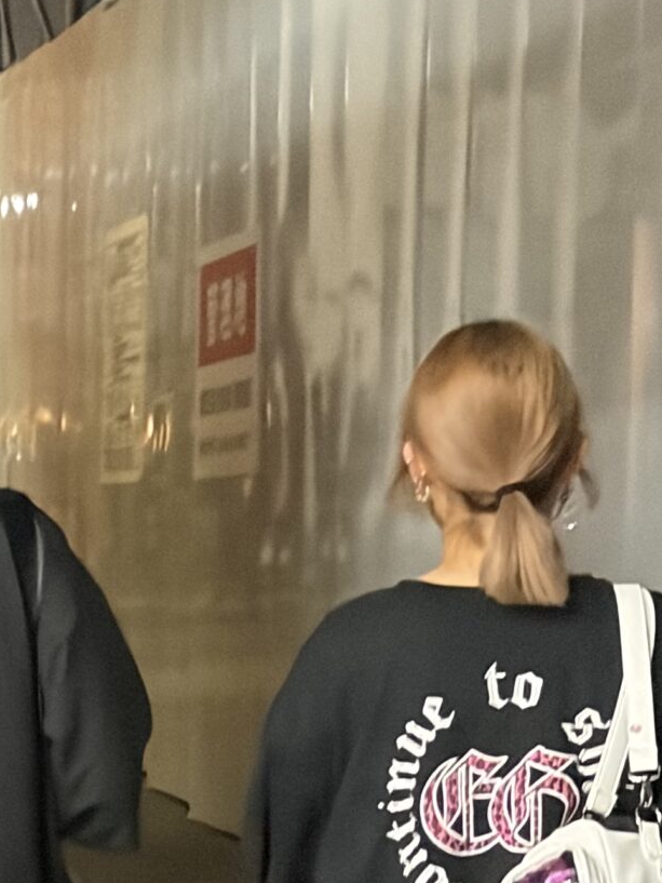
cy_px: 782
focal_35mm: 163
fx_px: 4155
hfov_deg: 8.9
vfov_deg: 12.0
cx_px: -246
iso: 400
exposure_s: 1/25
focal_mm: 5.96
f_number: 1.6
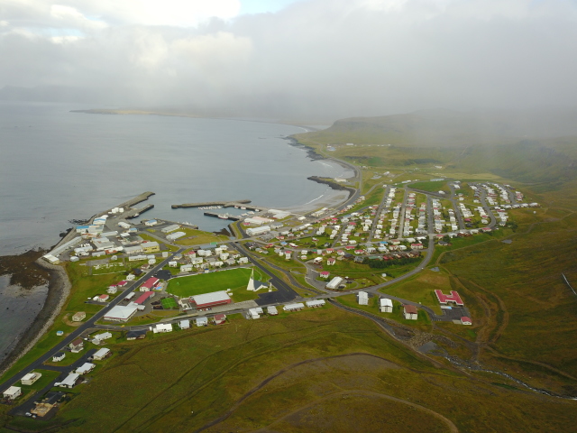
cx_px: 288
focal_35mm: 26
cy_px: 216
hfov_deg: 67.3
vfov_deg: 53.1
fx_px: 433
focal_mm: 4.73
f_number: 2.2
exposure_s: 1/50
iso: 124
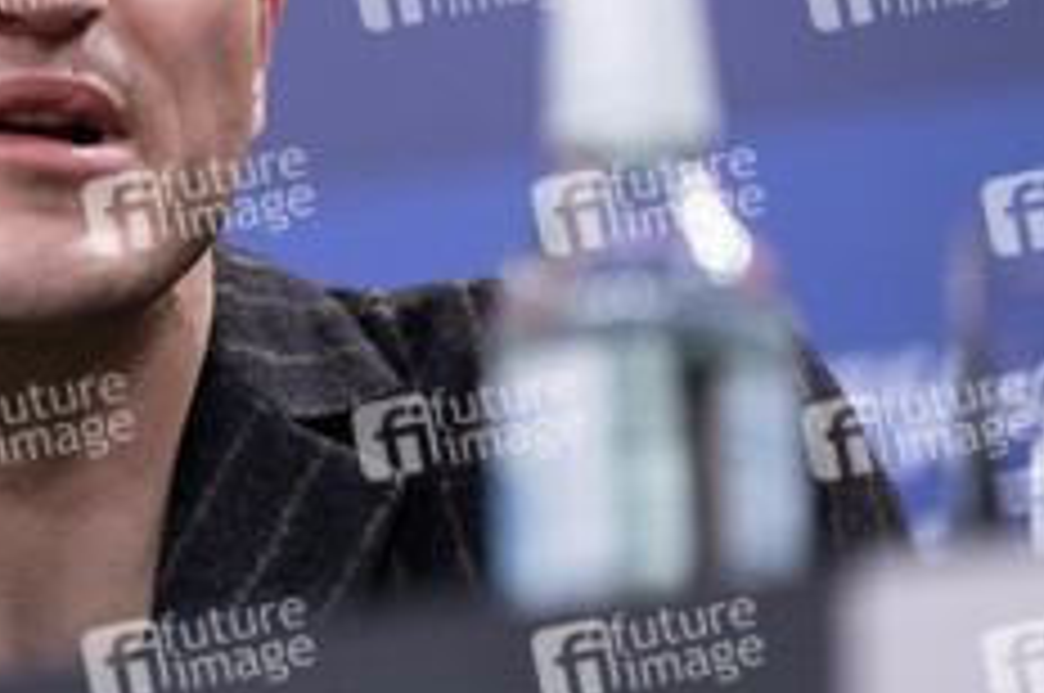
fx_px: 11844
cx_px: 79
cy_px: 90
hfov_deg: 5.0
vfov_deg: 3.3
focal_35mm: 409
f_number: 2.8
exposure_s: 1/280
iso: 1250
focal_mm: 140
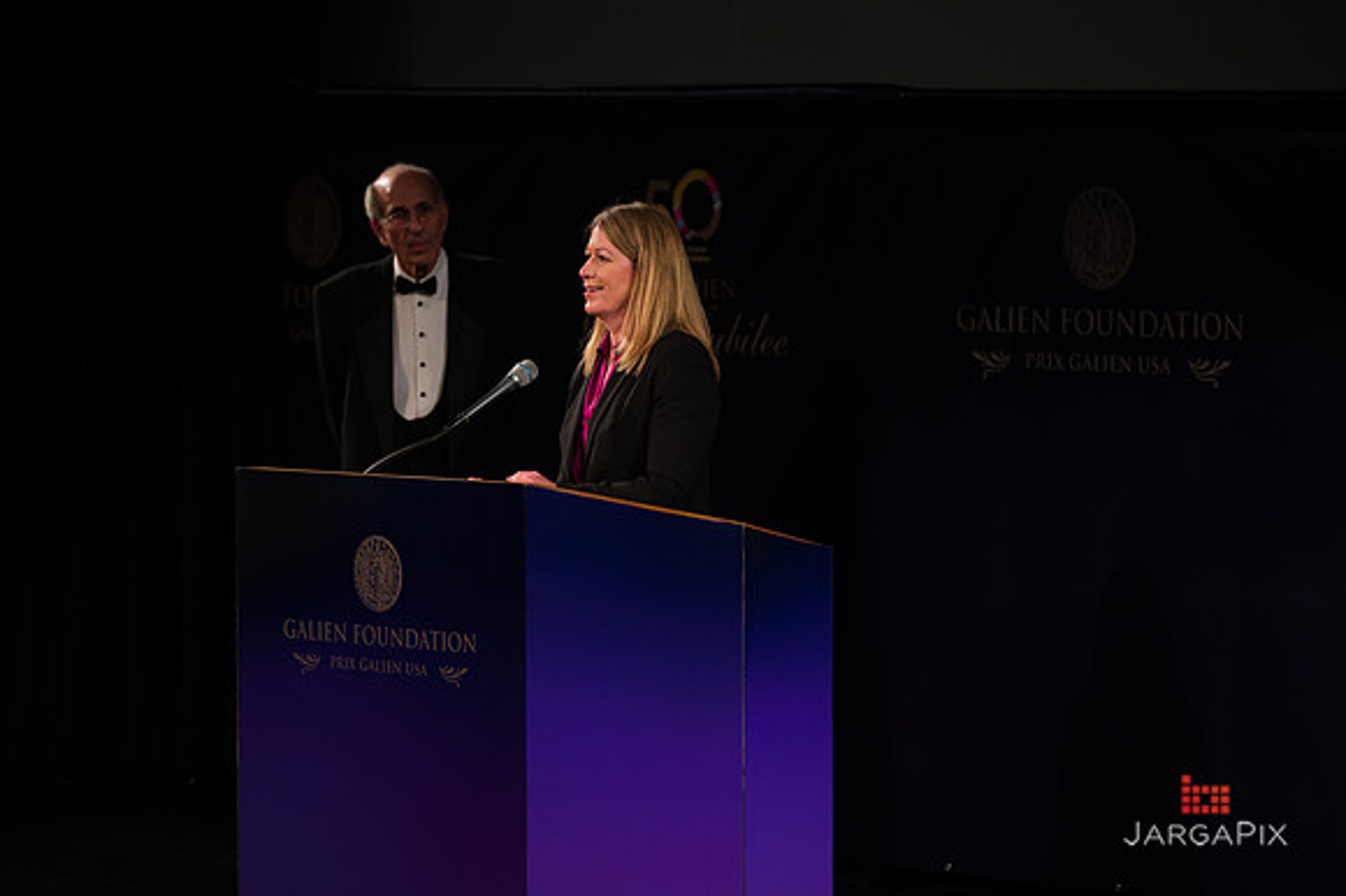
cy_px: 448
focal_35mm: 200
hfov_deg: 10.3
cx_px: 673
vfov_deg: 6.9
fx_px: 7473
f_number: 4
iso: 1600
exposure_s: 1/200
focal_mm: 200
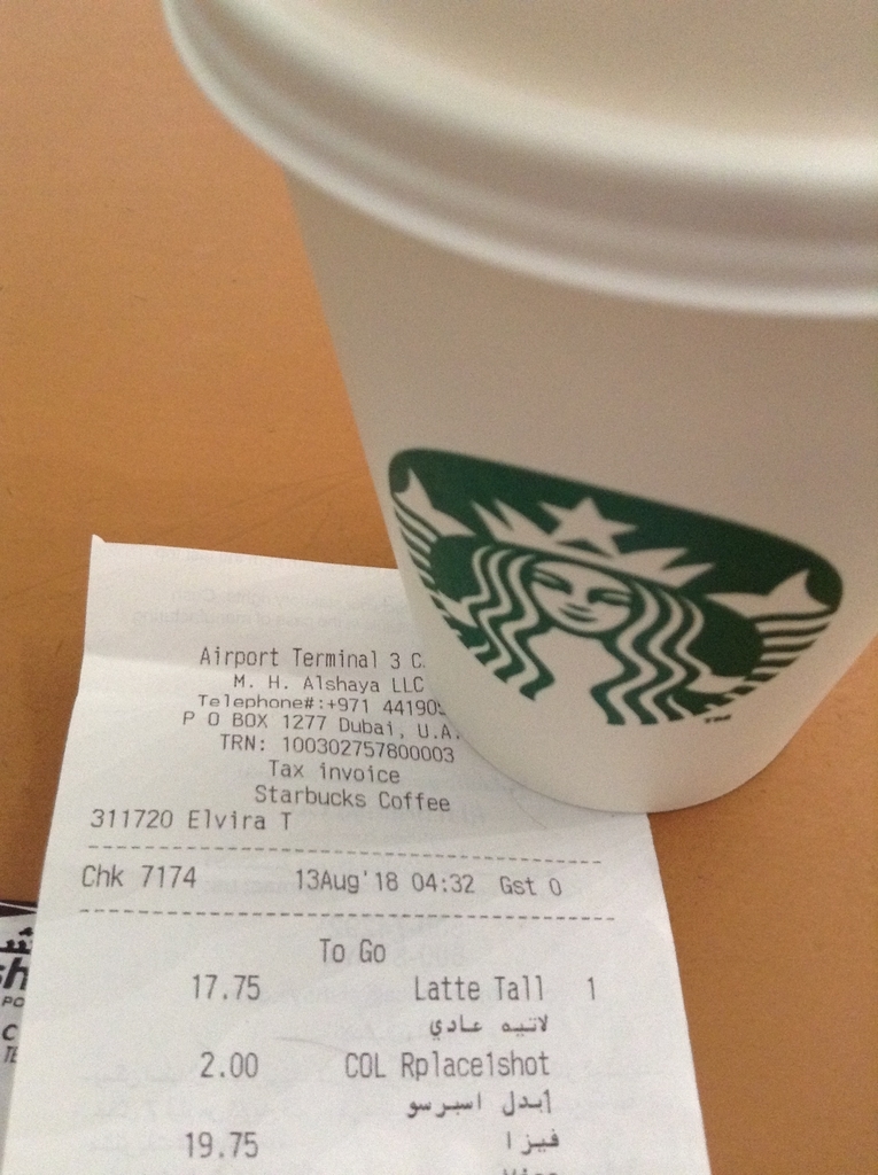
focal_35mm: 33
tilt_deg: -57.9
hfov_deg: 42.8
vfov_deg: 55.4
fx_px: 1119
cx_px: 439
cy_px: 588
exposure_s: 1/15
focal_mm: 3.3
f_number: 2.4
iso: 320
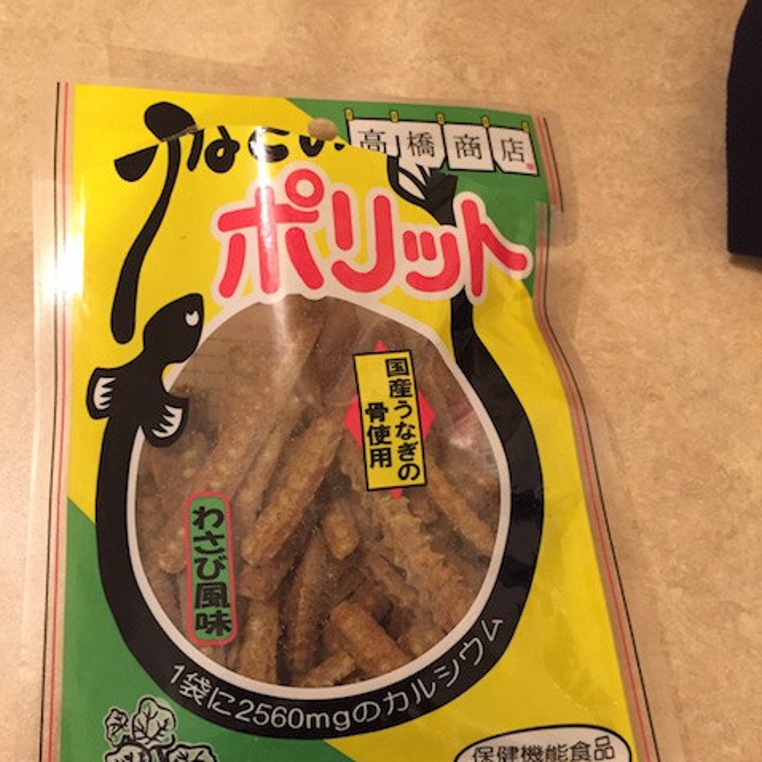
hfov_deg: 47.2
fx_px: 872
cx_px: 381
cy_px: 366
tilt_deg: -70.8
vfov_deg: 47.2
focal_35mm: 35
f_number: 2.2
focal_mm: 4.15
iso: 250
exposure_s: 1/15
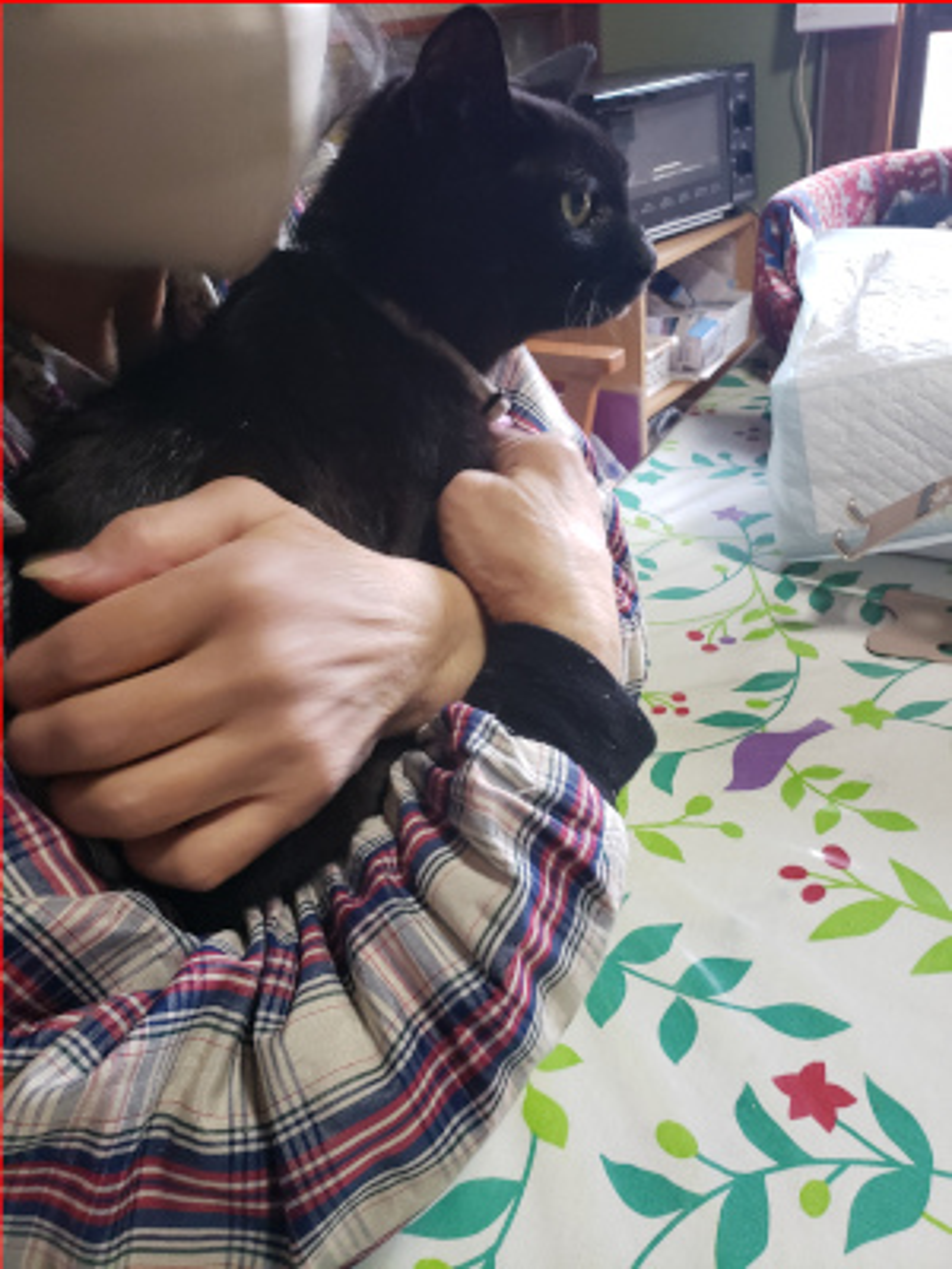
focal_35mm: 26
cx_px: 476
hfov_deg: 53.1
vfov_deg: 67.3
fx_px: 953
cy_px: 634
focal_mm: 4.3
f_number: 2.4
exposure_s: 1/30
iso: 640
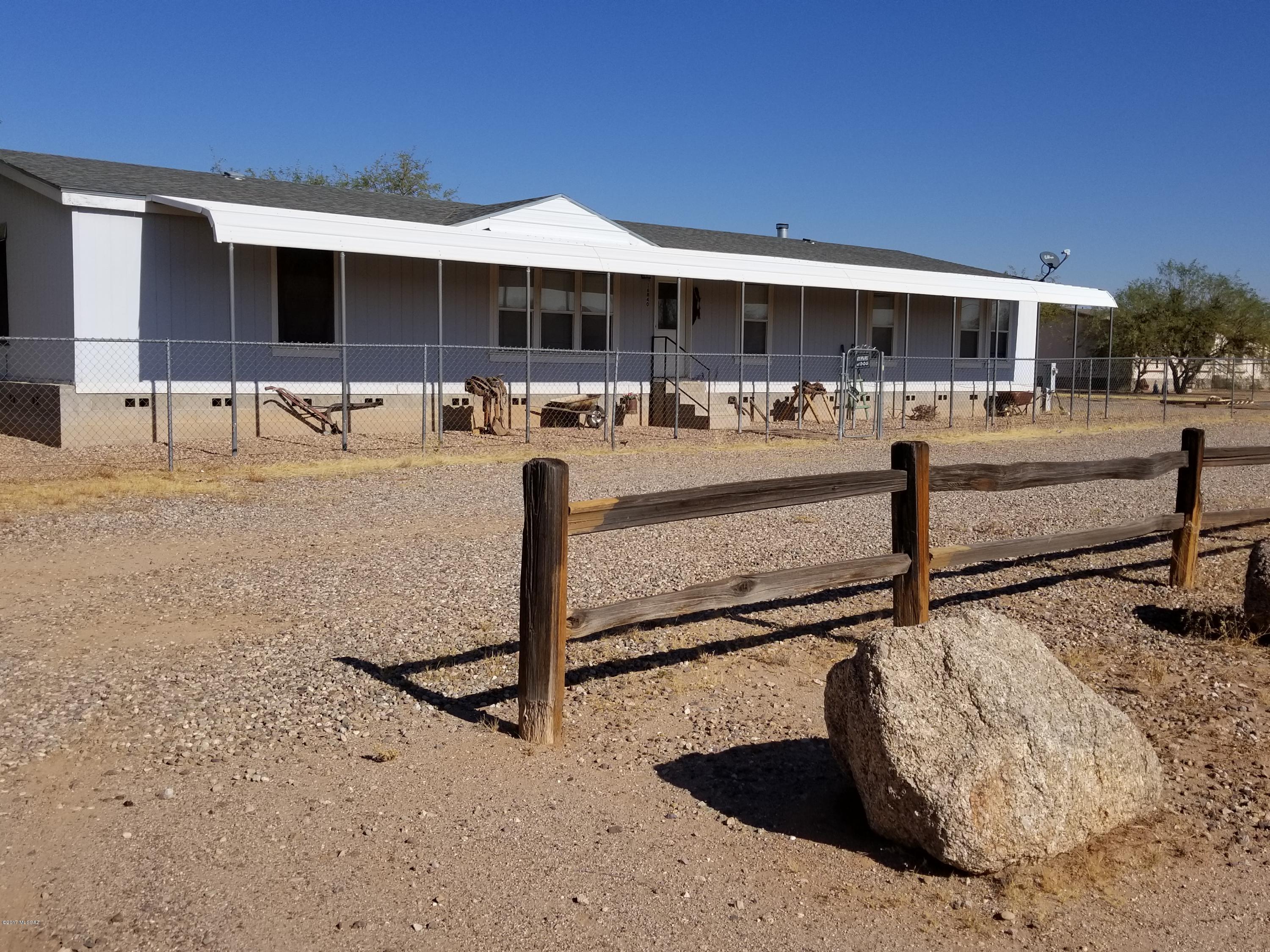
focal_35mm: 26
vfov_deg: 53.1
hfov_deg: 67.3
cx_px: 635
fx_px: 954
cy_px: 476
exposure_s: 1/6536
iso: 50
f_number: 1.7
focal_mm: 4.3
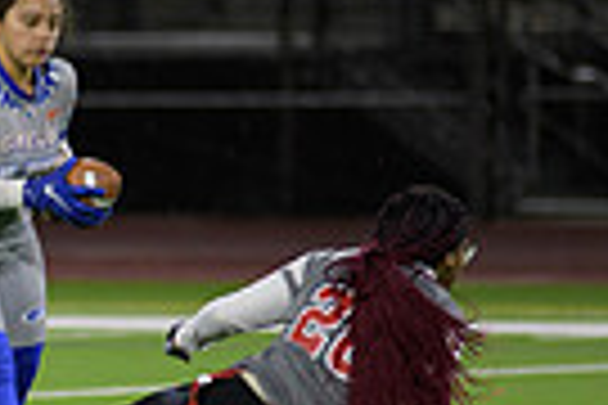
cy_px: 200
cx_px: -153
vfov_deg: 1.6
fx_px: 14557
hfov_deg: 2.4
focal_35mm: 862
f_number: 2.8
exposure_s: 1/200
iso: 900
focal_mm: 200
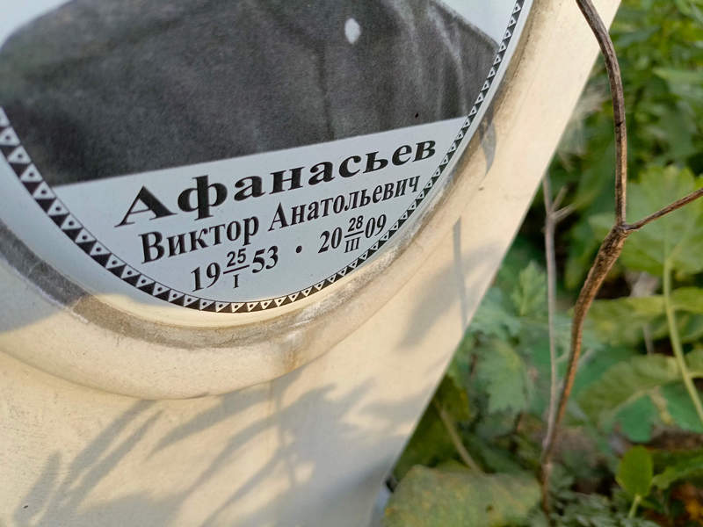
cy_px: 264
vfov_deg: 54.9
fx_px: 508
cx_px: 352
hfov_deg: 69.4
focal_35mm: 25
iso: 111
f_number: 1.69
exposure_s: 1/157
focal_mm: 4.76
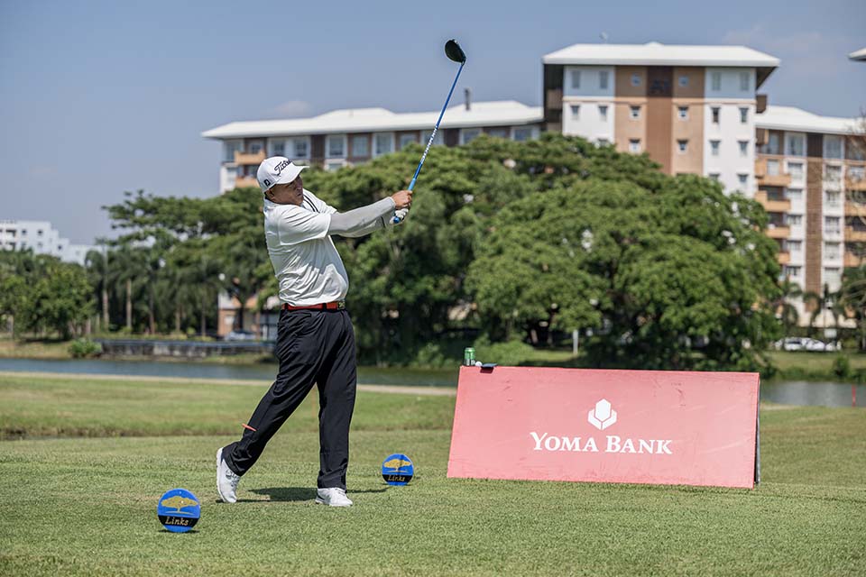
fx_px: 2045
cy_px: 288
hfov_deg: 23.9
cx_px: 433
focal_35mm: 85
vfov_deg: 16.1
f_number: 3.2
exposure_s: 1/6400
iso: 250
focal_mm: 85
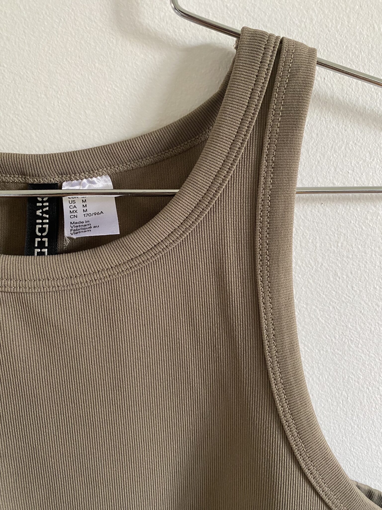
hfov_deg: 53.1
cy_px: 255
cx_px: 191
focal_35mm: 26
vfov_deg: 67.3
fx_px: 383
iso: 250
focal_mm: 4.25
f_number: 1.8
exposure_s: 1/60
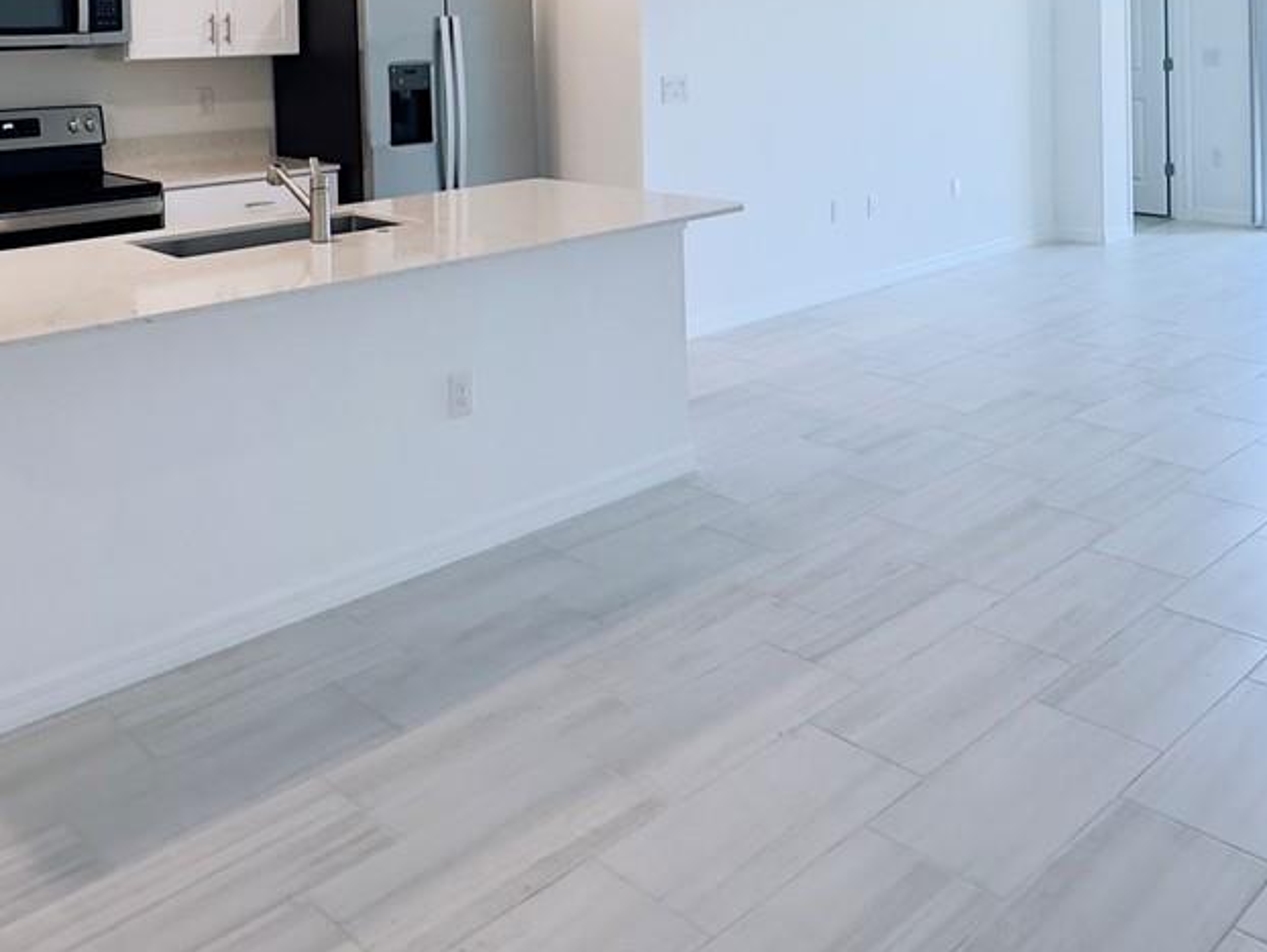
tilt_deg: +0.0
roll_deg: +0.7
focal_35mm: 36
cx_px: 701
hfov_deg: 51.2
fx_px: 1318
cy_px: 24
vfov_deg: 36.2
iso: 250
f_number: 2.2
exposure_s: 1/120
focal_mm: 2.22
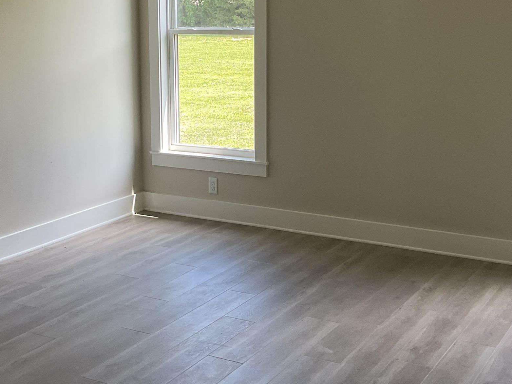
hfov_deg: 33.7
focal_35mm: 57
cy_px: 143
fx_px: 843
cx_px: 218
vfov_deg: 25.6
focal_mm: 3
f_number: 1.8
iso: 40
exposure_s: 1/120
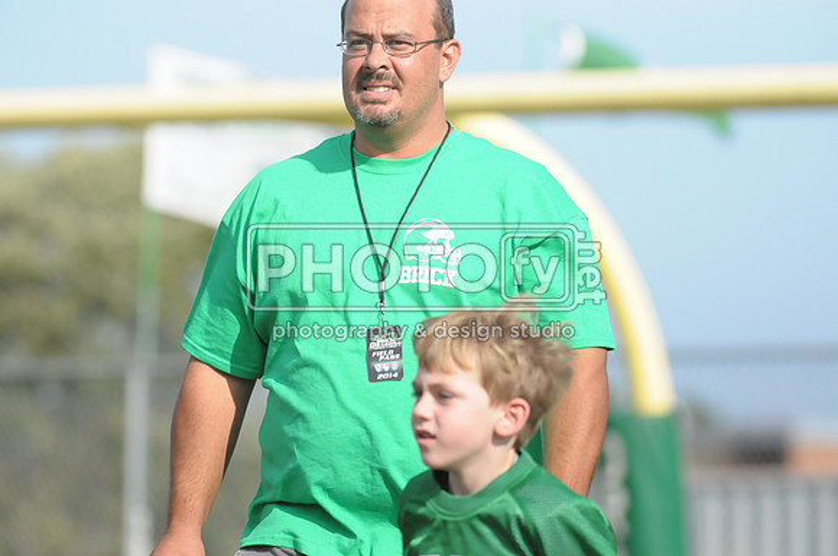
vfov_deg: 4.2
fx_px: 7671
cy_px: 278
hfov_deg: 6.3
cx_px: 419
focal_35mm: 330
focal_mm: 220
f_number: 4
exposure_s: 1/8000
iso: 1600
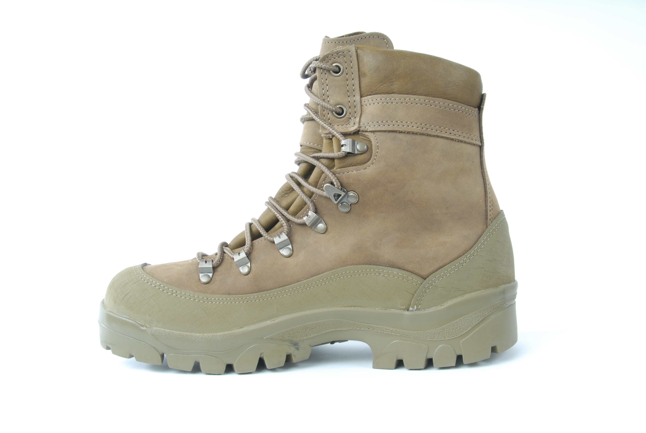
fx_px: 755
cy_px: 216
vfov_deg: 32.0
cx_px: 323
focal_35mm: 42
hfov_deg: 46.3
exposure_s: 1/320
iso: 125
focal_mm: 28
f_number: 11
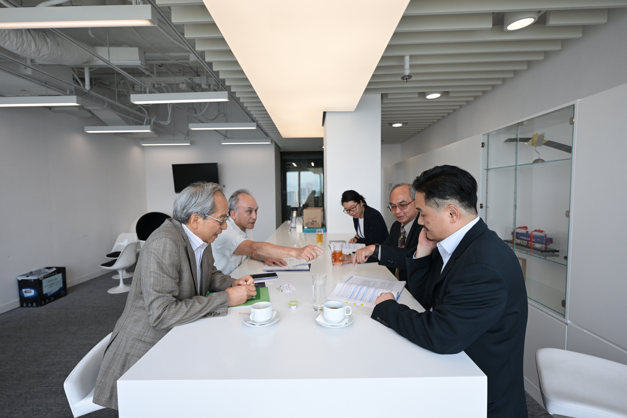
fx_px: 279
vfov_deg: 73.7
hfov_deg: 96.7
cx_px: 314
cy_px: 209
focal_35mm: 16
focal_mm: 16
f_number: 4.5
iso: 1600
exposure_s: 1/1000
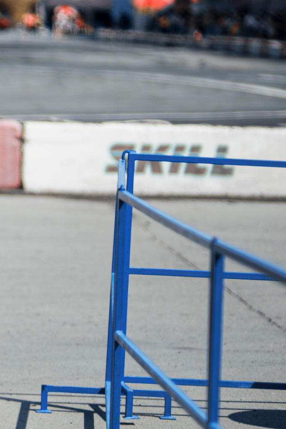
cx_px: -201
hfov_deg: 6.1
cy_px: 148
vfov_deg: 9.2
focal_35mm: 223
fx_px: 2656
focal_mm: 85
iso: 100
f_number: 1.8
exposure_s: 1/800
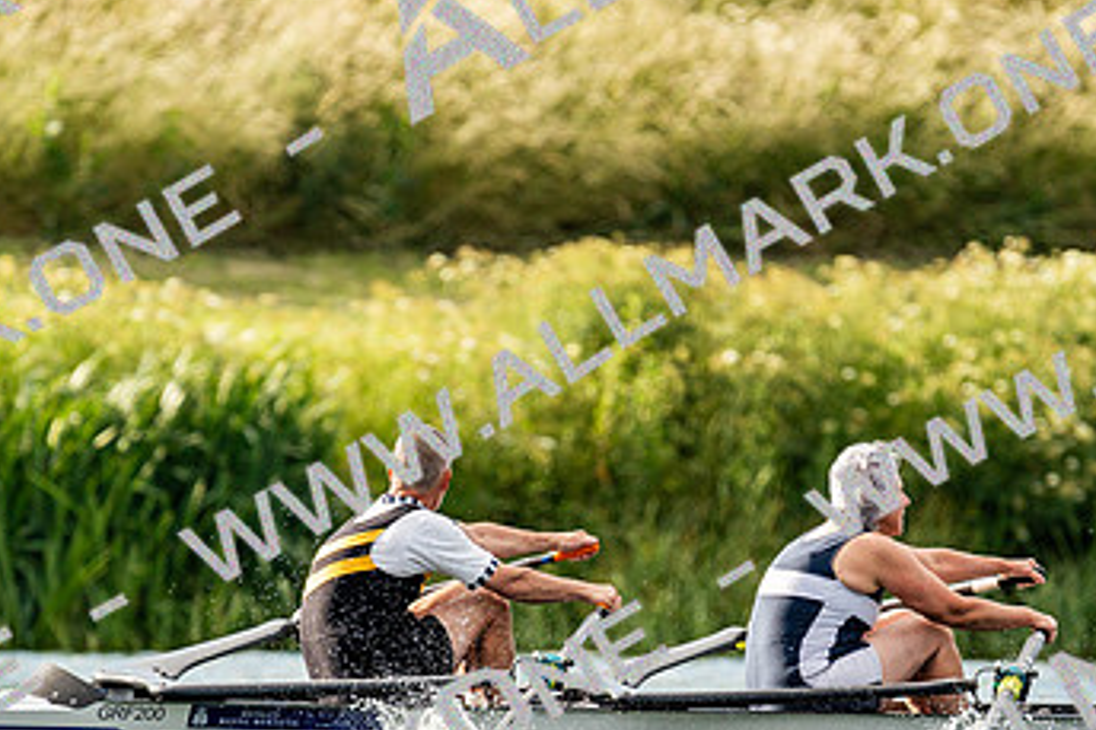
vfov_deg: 1.4
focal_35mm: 1012
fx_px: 30794
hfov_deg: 2.0
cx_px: 573
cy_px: 591
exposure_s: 1/2000
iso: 400
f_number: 6.3
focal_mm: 600
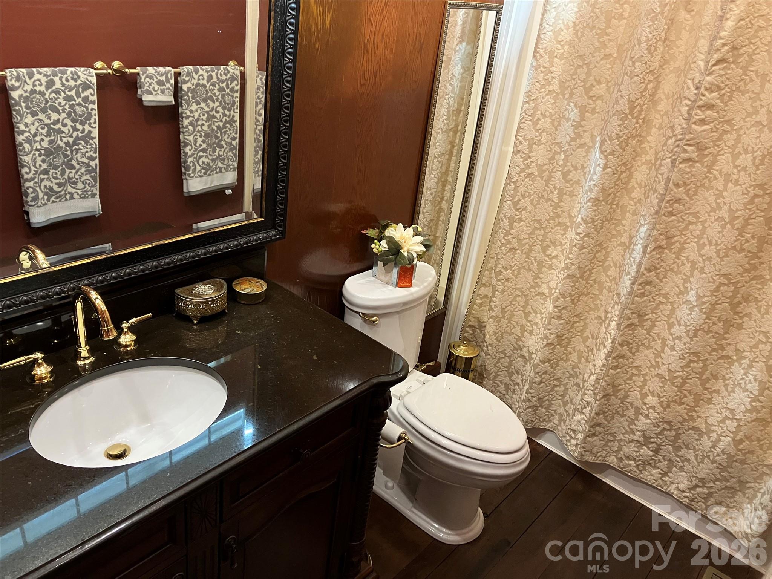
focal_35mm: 28
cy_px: 290
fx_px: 624
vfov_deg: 49.7
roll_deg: -8.3
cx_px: 386
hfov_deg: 63.4
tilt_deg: -26.7
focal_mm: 3.99
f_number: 1.8
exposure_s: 1/30
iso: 400
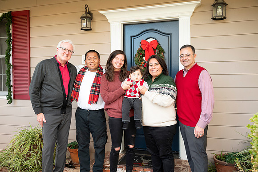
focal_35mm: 32
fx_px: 233
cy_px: 86
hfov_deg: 58.0
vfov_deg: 40.6
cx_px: 129
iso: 400
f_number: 4.8
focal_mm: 32.5
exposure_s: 1/100
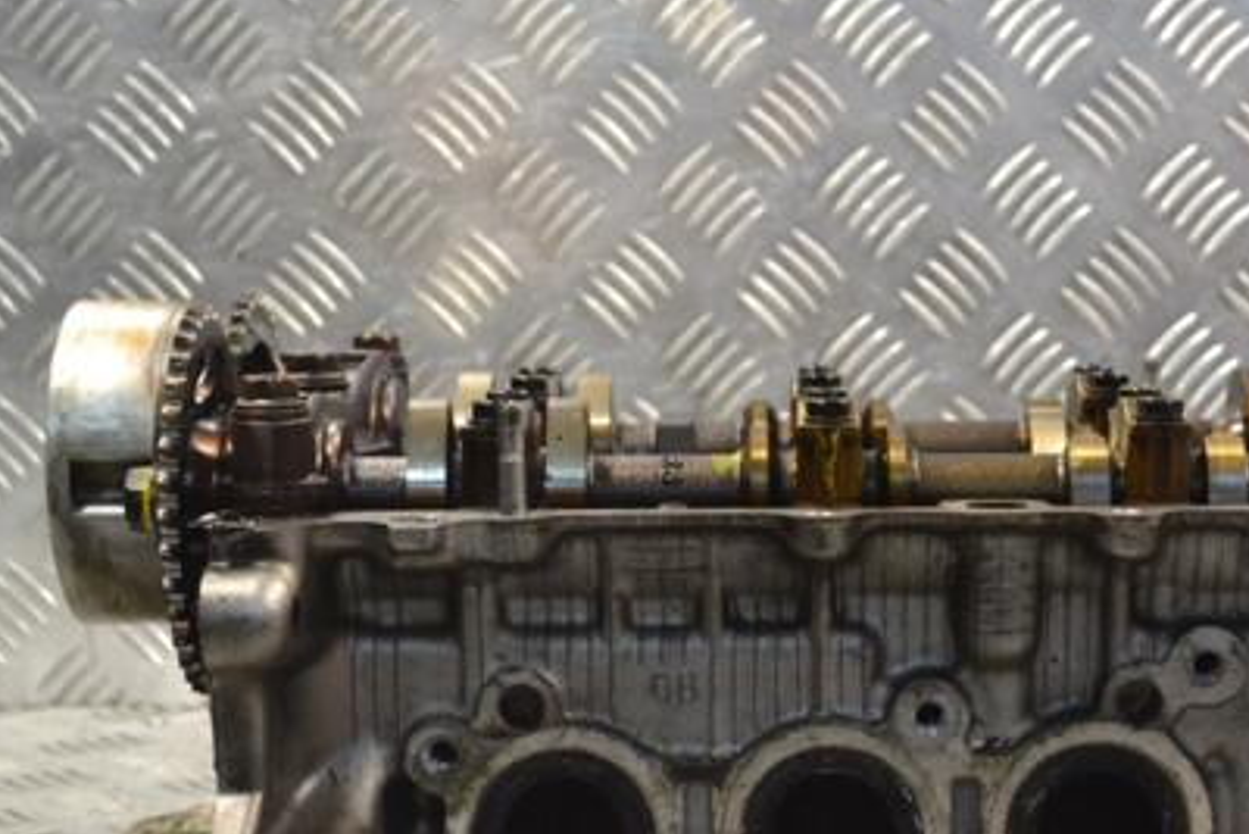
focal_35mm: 79
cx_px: 849
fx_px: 2733
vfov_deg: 17.3
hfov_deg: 25.6
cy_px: 512
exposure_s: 1/200
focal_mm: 35
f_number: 7.1
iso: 3200
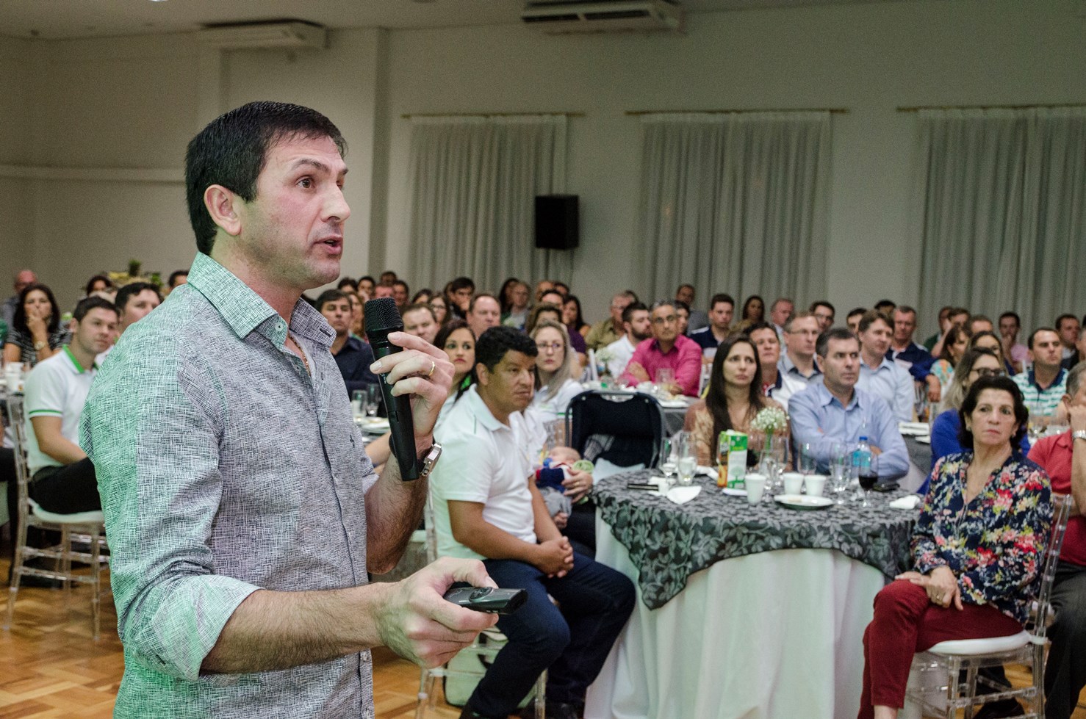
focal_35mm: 46
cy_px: 360
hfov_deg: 42.4
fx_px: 1400
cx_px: 543
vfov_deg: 28.8
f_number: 5.6
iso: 1600
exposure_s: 1/125
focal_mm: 31
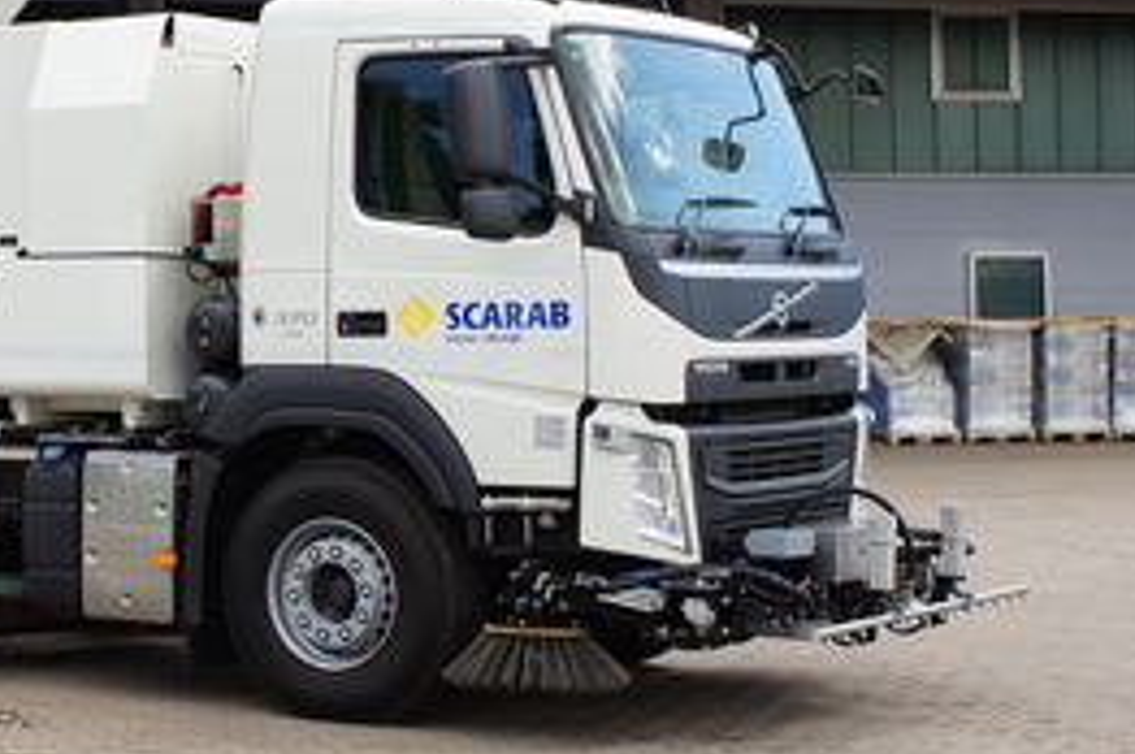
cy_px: 273
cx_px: 100
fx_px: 2708
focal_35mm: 86
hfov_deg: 23.0
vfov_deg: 15.8
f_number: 10
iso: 100
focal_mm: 30
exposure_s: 1/80
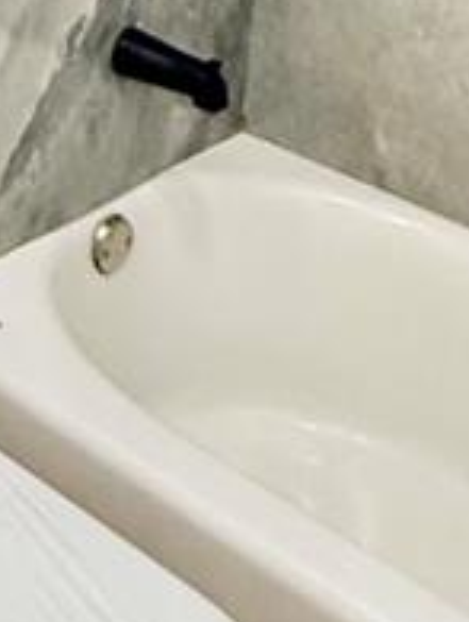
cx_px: -443
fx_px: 1549
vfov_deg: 19.4
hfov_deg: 14.5
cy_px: -351
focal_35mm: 86
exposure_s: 1/120
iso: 160
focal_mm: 2.22
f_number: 2.2
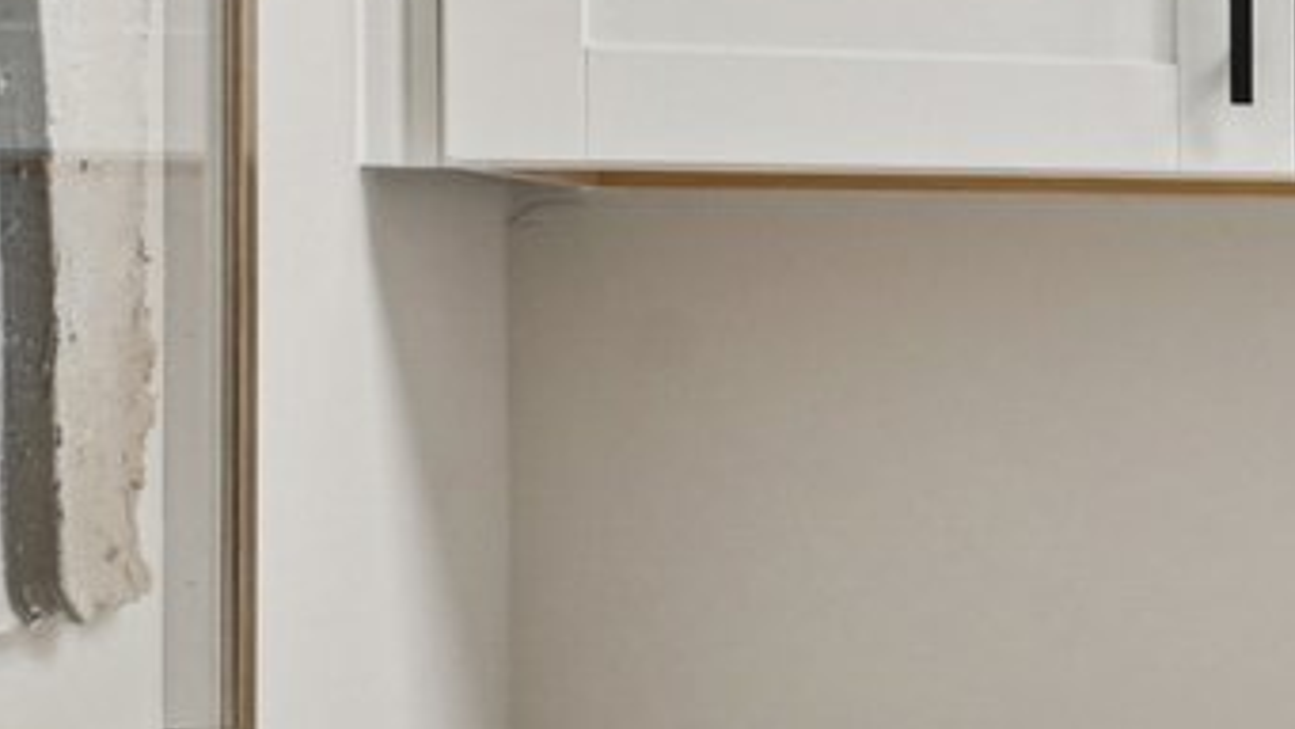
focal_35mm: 88
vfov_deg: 13.7
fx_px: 3022
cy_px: 281
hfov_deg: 16.1
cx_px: 2852
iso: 200
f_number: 9
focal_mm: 14
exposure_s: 1/8
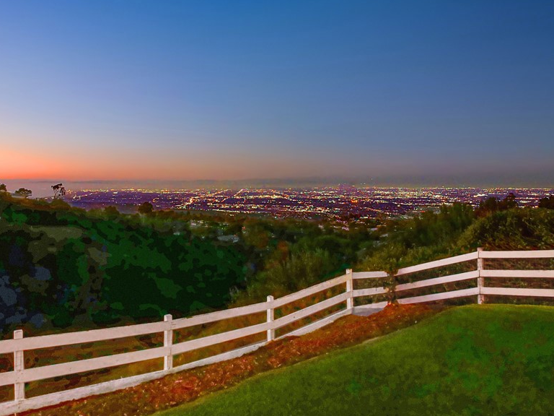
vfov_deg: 56.7
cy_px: 188
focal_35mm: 24
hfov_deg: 71.4
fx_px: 384
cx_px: 251
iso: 2500
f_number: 8
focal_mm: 9
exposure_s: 1/10
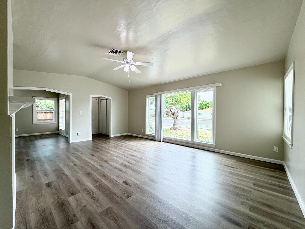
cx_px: 152
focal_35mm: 14
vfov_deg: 85.7
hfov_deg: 102.1
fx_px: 123
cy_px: 114
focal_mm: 2.22
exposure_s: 1/120
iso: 50
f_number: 2.2
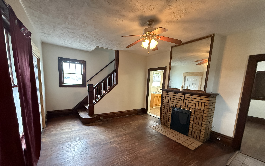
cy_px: 99
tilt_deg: -8.1
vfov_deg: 74.0
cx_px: 133
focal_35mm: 15
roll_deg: -3.4
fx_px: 108
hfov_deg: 101.5
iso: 640
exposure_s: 1/60
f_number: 2.2
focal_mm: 2.22
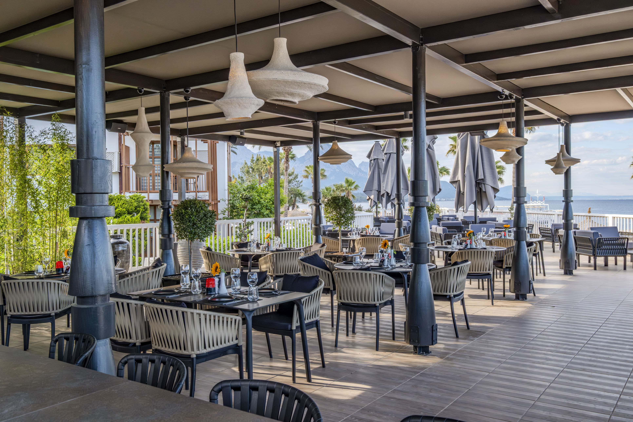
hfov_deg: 60.3
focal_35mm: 31
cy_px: 211
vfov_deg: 42.3
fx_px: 545
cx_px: 316
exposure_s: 1/250
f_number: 8
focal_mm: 20.9
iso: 640
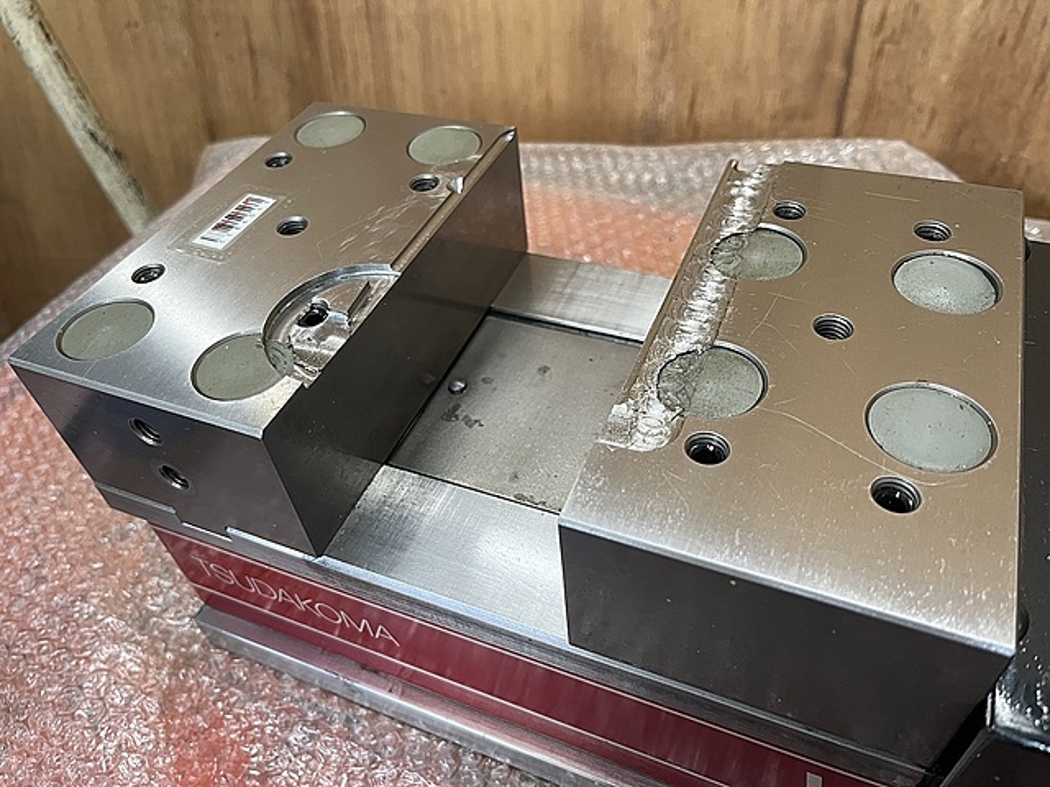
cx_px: 525
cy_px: 394
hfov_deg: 67.3
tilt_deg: -46.8
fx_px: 789
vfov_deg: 53.1
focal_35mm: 26
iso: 160
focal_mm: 5.1
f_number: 1.6
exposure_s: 1/60
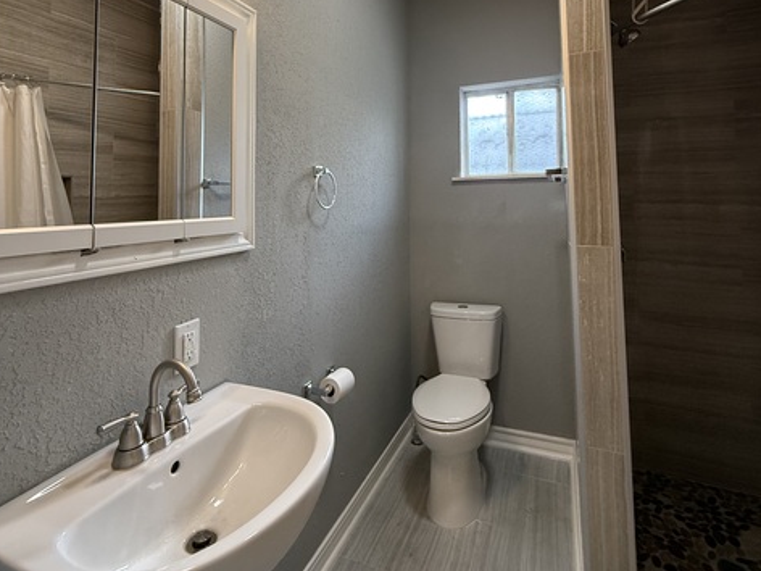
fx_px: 418
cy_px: 184
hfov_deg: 84.7
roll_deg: -0.3
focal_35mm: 19
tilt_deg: +2.7
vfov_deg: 66.6
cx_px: 379
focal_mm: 2.22
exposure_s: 1/120
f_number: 2.2
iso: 250
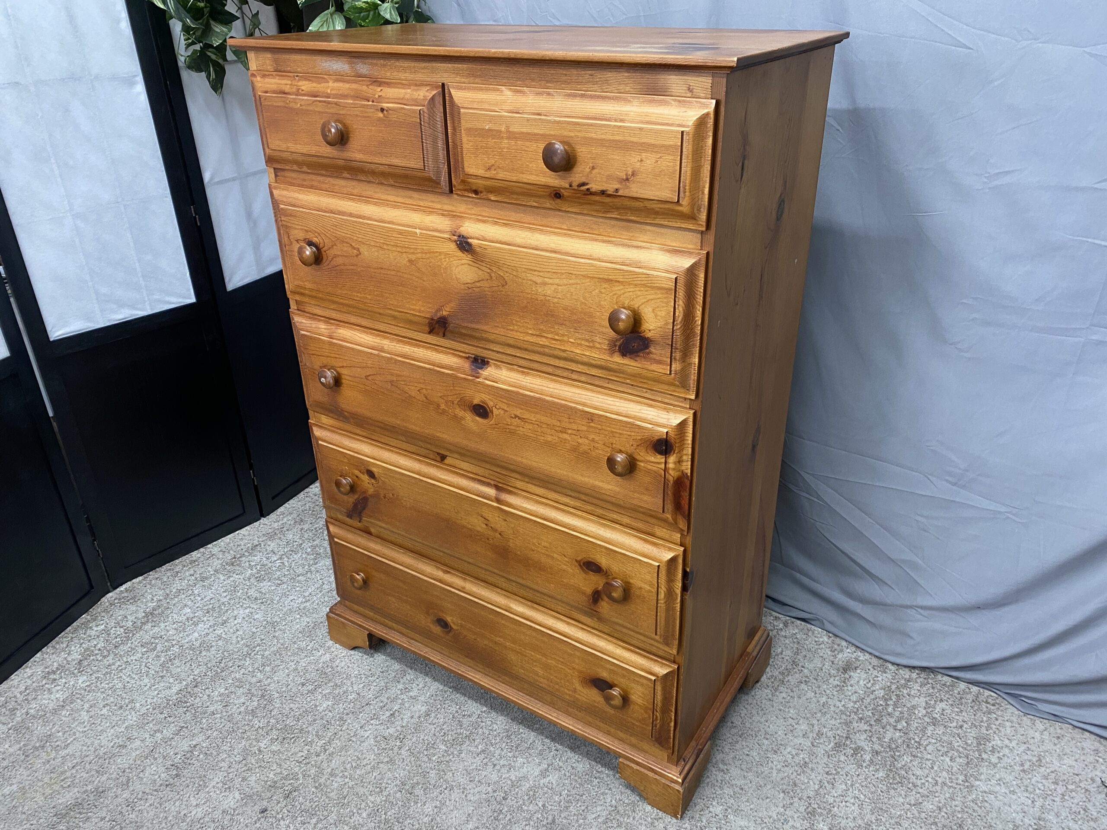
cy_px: 415
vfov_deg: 53.1
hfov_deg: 67.3
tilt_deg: -27.5
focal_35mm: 26
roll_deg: +1.9
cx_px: 554
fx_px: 831
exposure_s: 1/60
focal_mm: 4.25
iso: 250
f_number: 1.8
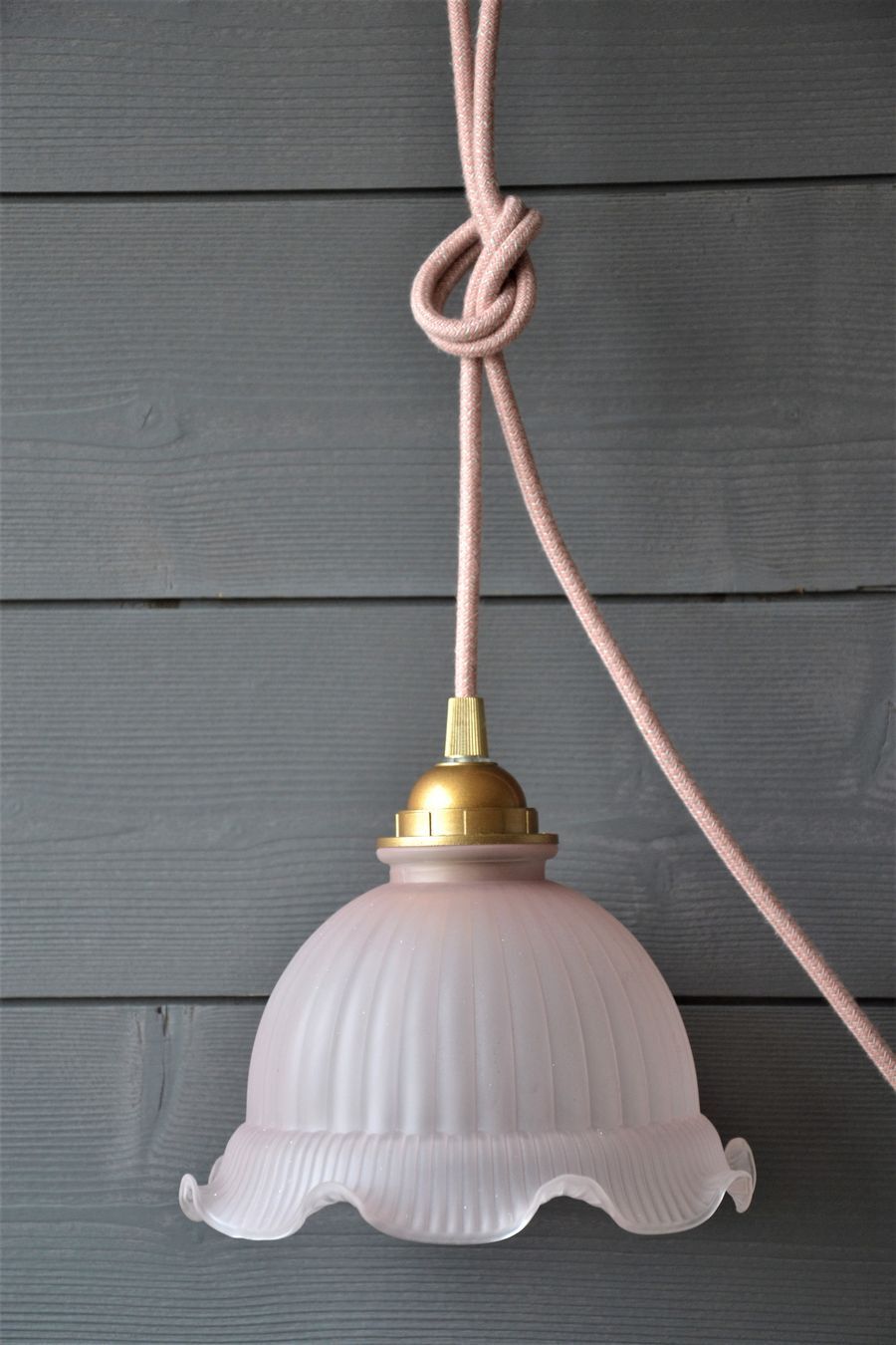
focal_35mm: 99
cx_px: 448
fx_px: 3696
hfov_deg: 13.8
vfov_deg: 20.6
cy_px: 672
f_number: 5.3
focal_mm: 66
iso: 640
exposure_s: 1/125
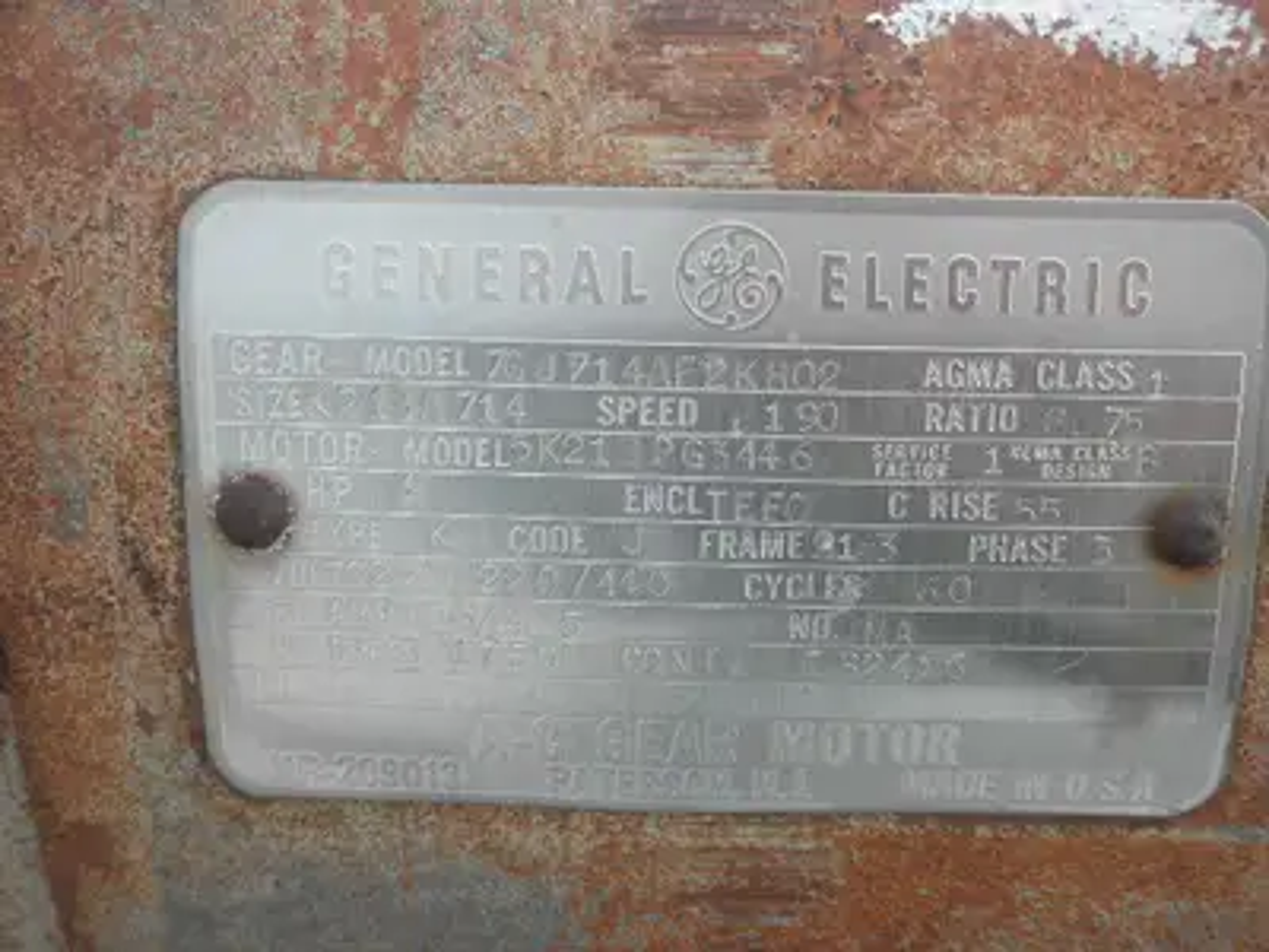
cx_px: 634
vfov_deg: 32.9
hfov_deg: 42.9
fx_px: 1613
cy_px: 476
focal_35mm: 44
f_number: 3.4
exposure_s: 1/200
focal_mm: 7.9
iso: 64
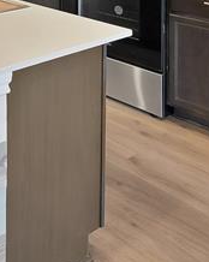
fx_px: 410
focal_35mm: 53
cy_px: -110
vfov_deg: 27.2
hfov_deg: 24.0
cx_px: -83
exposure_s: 1/2
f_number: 9
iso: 640
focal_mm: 12
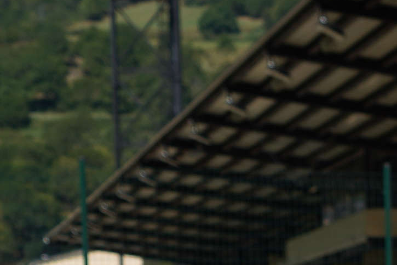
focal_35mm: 228
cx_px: 561
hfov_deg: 8.8
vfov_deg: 5.7
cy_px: 690
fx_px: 2514
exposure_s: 1/800
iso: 100
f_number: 5
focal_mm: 42
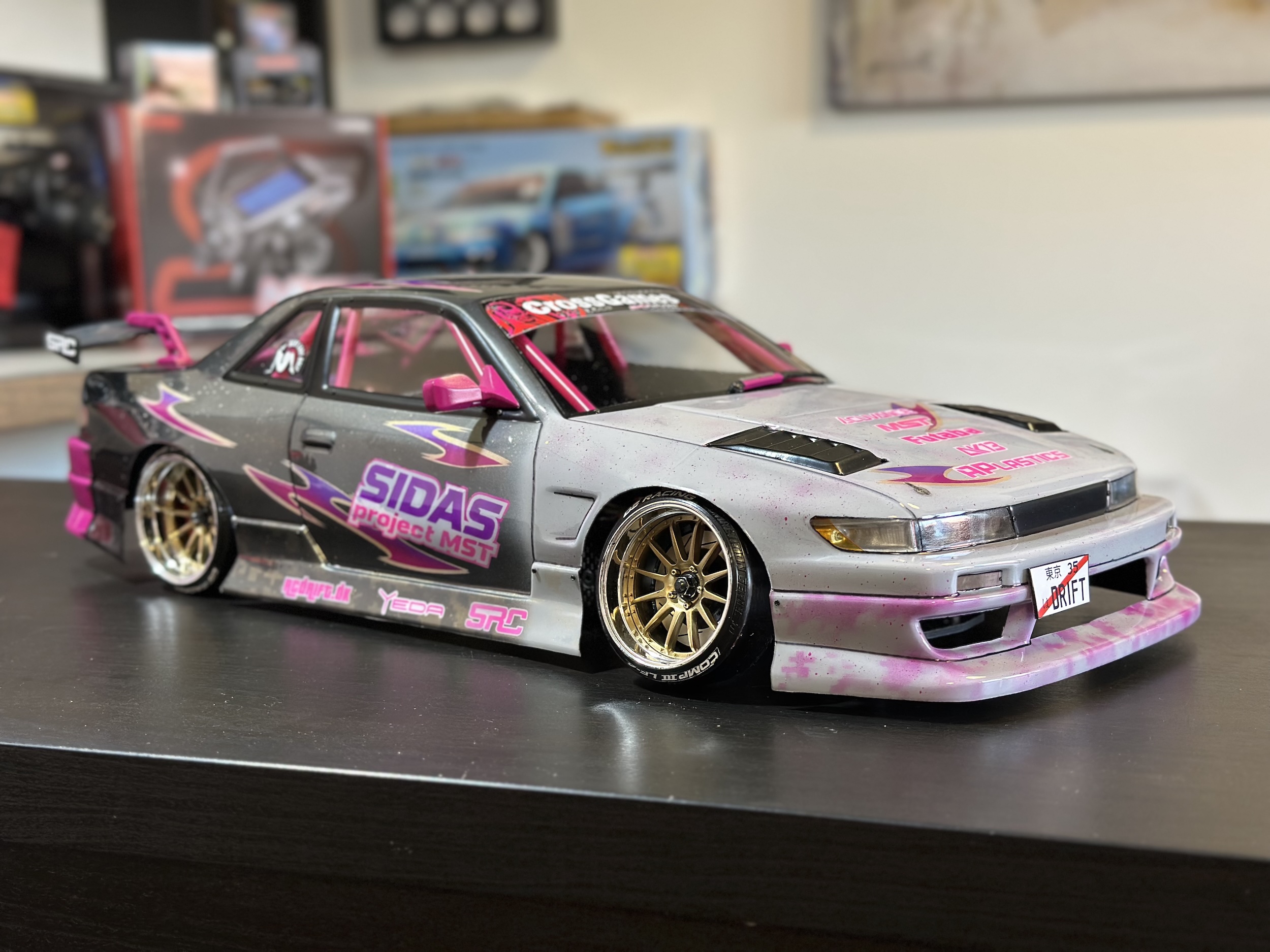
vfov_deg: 30.3
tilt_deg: -8.1
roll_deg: +0.8
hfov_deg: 39.7
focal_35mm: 48
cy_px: 476
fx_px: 1761
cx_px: 635
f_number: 1.78
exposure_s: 1/50
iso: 125
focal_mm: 6.86
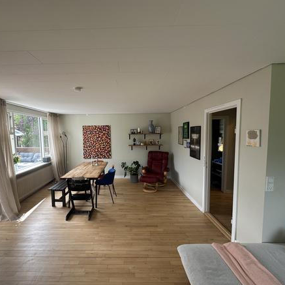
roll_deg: +1.5
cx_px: 125
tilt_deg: -3.4
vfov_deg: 84.0
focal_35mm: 17
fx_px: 158
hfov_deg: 83.6
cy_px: 145
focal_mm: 2.22
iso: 50
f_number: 2.2
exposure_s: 1/99
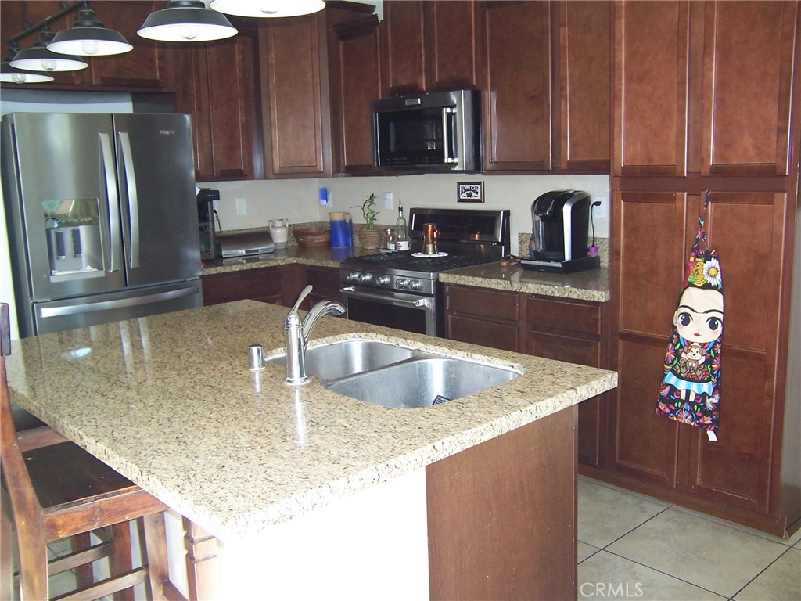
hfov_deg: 55.4
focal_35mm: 33
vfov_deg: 42.9
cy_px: 300
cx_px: 400
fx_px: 764
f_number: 2.8
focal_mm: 5.5
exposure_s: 1/60
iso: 140
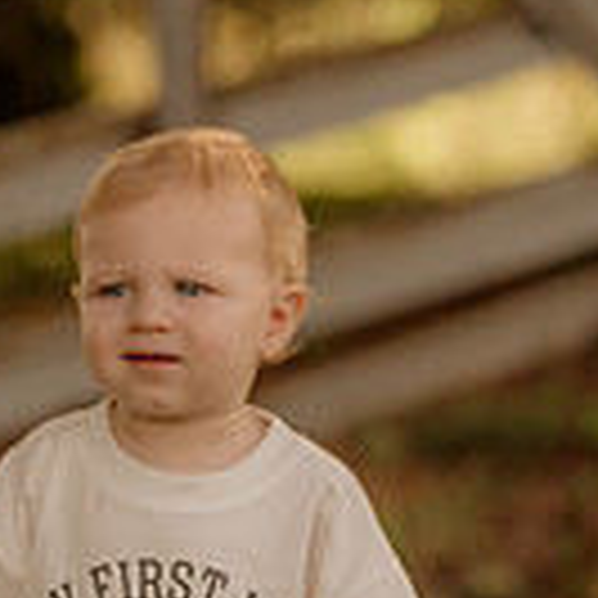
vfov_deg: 7.1
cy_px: 841
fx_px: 4788
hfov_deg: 7.1
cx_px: 216
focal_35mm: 245
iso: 250
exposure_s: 1/1250
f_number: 2
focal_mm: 85
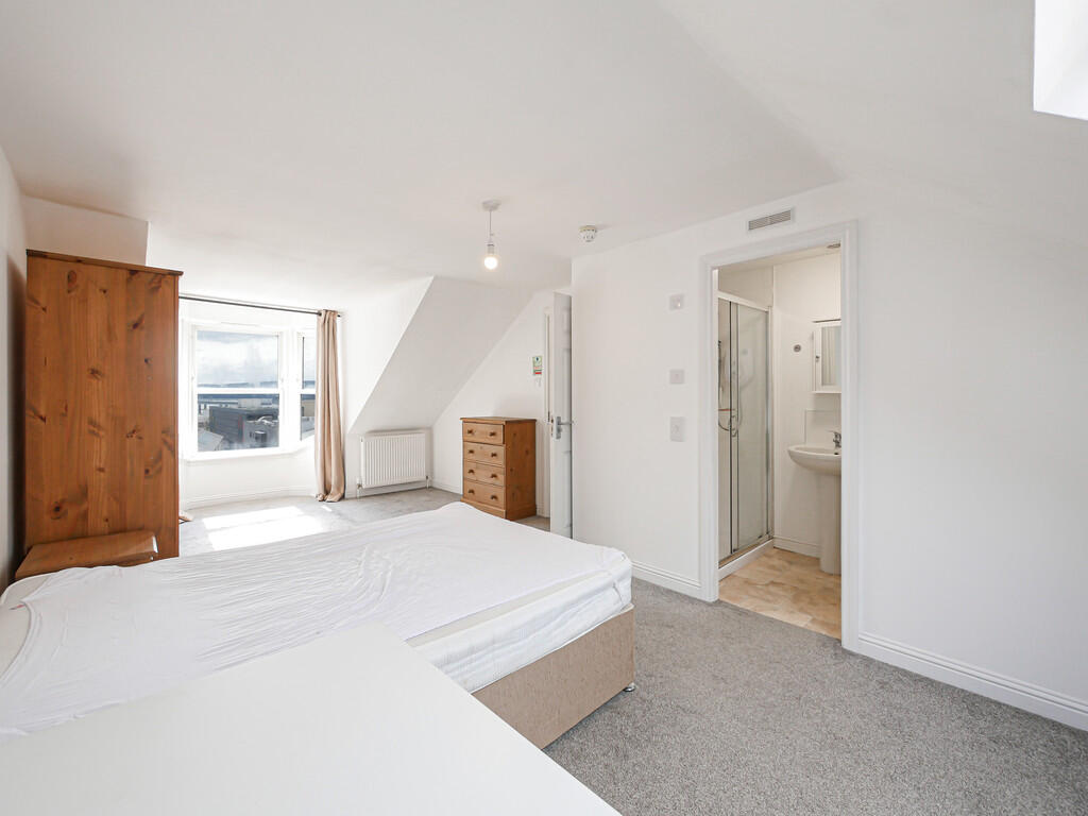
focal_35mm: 14
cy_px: 408
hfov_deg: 102.1
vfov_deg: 85.7
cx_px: 544
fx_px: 440
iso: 200
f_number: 4
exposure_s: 1/60
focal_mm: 7
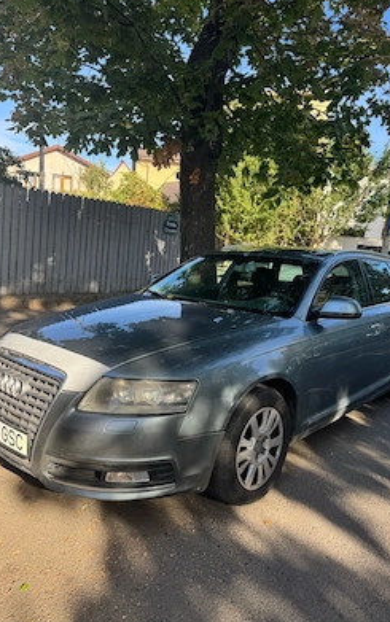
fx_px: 441
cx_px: 205
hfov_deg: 47.7
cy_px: 307
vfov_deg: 70.4
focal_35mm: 26
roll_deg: -4.5
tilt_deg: -8.4
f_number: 1.78
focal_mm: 6.76
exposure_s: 1/639
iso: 80
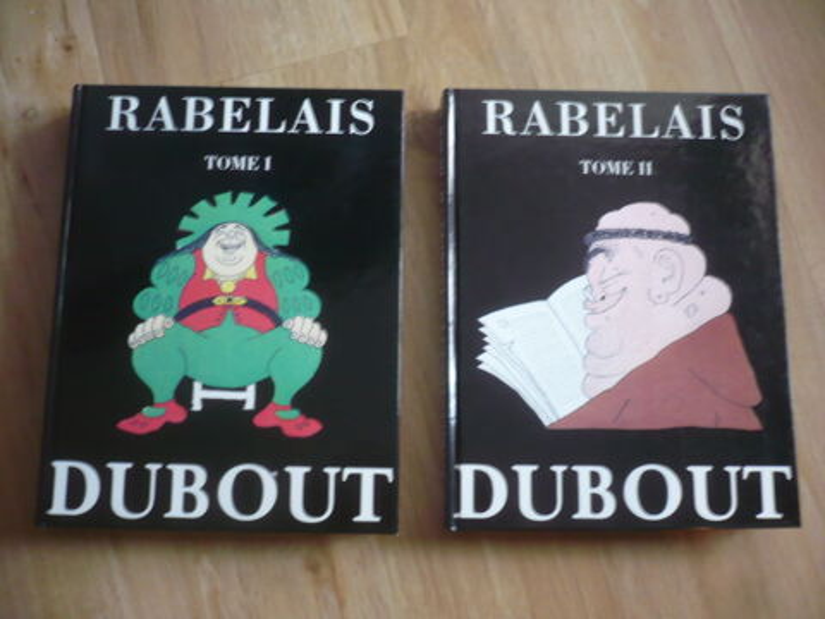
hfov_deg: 52.6
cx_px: 412
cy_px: 310
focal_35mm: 35
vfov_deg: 40.7
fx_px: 834
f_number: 2.8
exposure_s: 1/8
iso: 200
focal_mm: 5.8
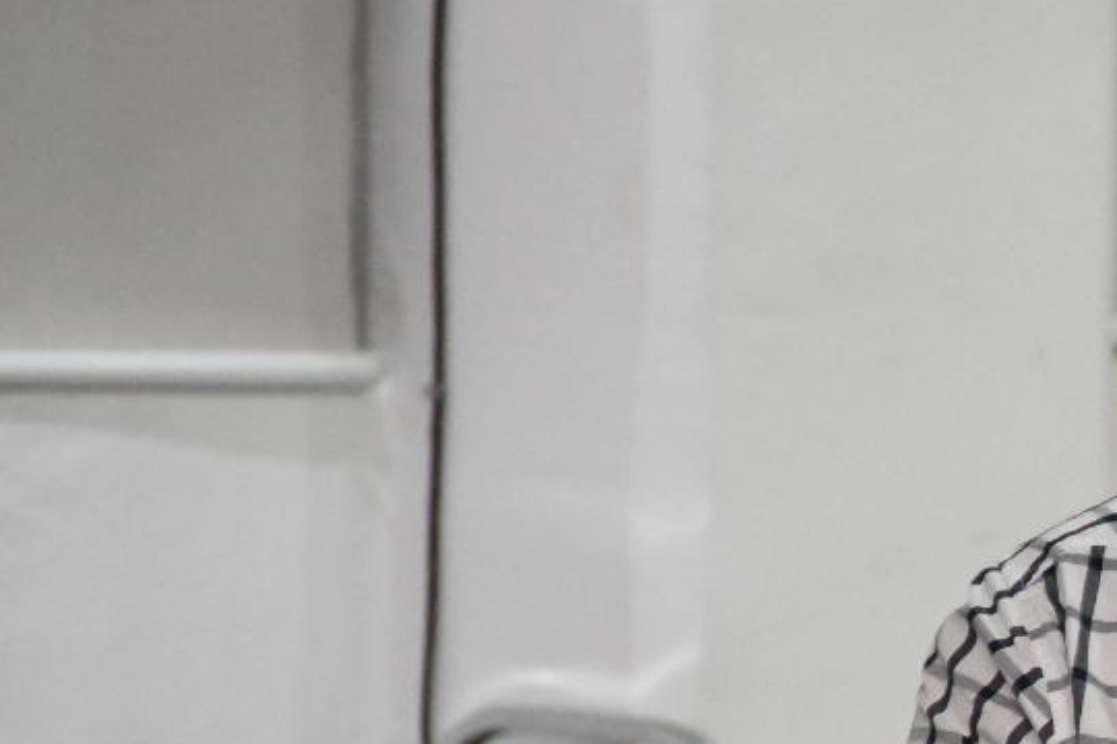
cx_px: 1663
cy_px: 777
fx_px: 13961
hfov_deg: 4.6
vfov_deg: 3.1
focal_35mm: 450
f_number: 6.3
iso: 5000
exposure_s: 1/125
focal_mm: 100
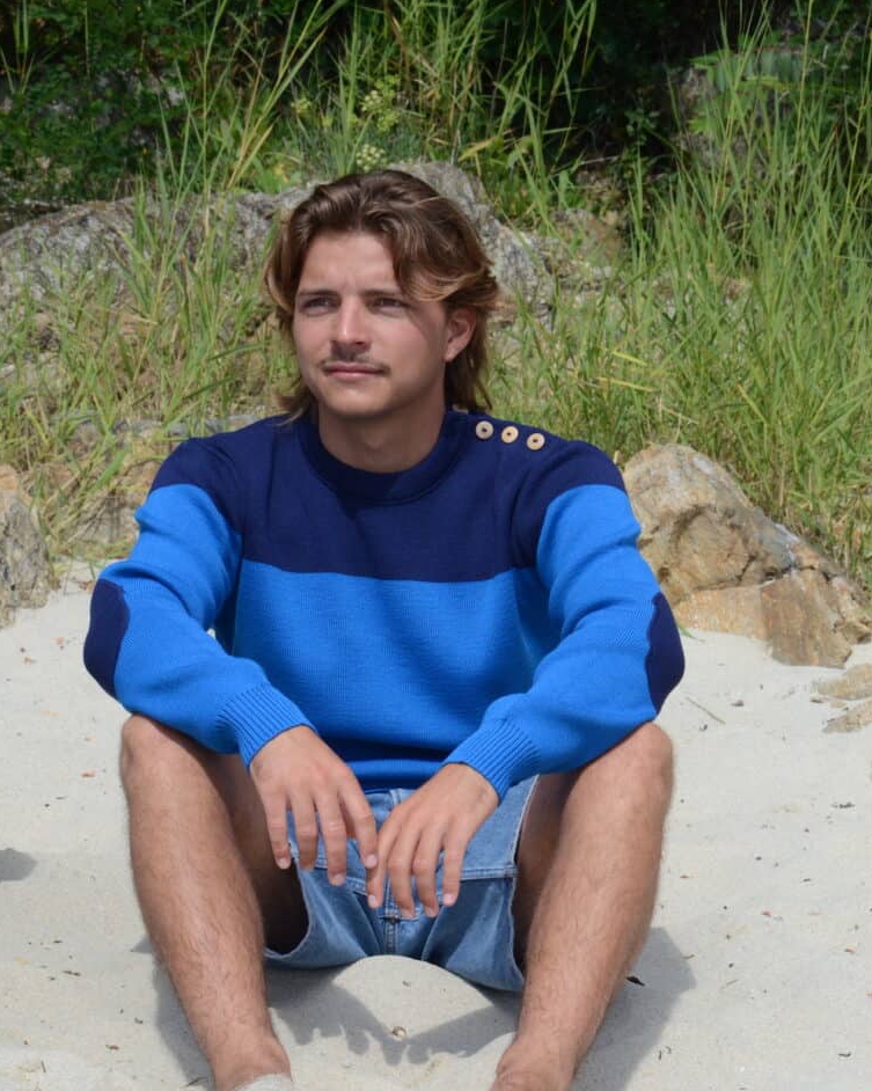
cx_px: 434
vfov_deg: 14.1
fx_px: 4422
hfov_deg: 11.3
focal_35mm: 137
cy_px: 561
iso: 1600
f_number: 14
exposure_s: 1/1250
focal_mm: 80
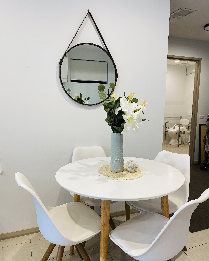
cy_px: 144
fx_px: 216
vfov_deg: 62.1
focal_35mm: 28
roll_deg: +0.1
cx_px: 107
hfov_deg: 51.5
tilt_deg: -10.1
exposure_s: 1/100
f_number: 1.8
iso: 64
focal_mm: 4.25
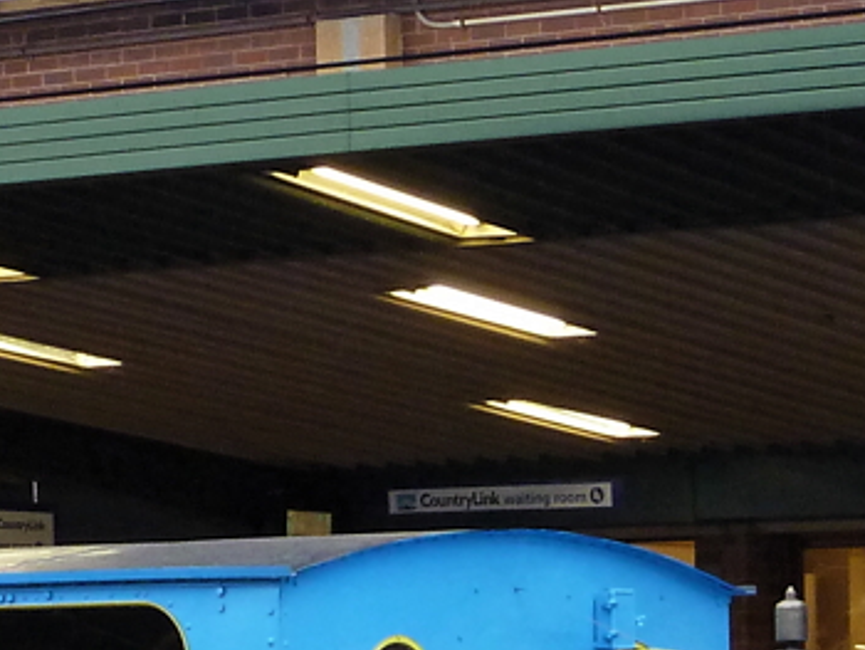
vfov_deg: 8.9
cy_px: 880
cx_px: 1124
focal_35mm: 164
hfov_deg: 11.7
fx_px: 4101
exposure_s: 1/40
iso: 200
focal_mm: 7.4
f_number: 4.2
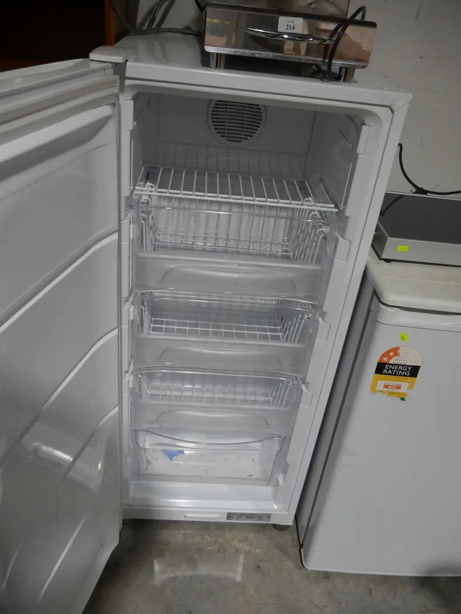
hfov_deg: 49.8
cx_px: 230
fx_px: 497
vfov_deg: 63.4
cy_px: 307
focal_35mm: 28
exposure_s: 1/80
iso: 200
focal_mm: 14
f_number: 3.5
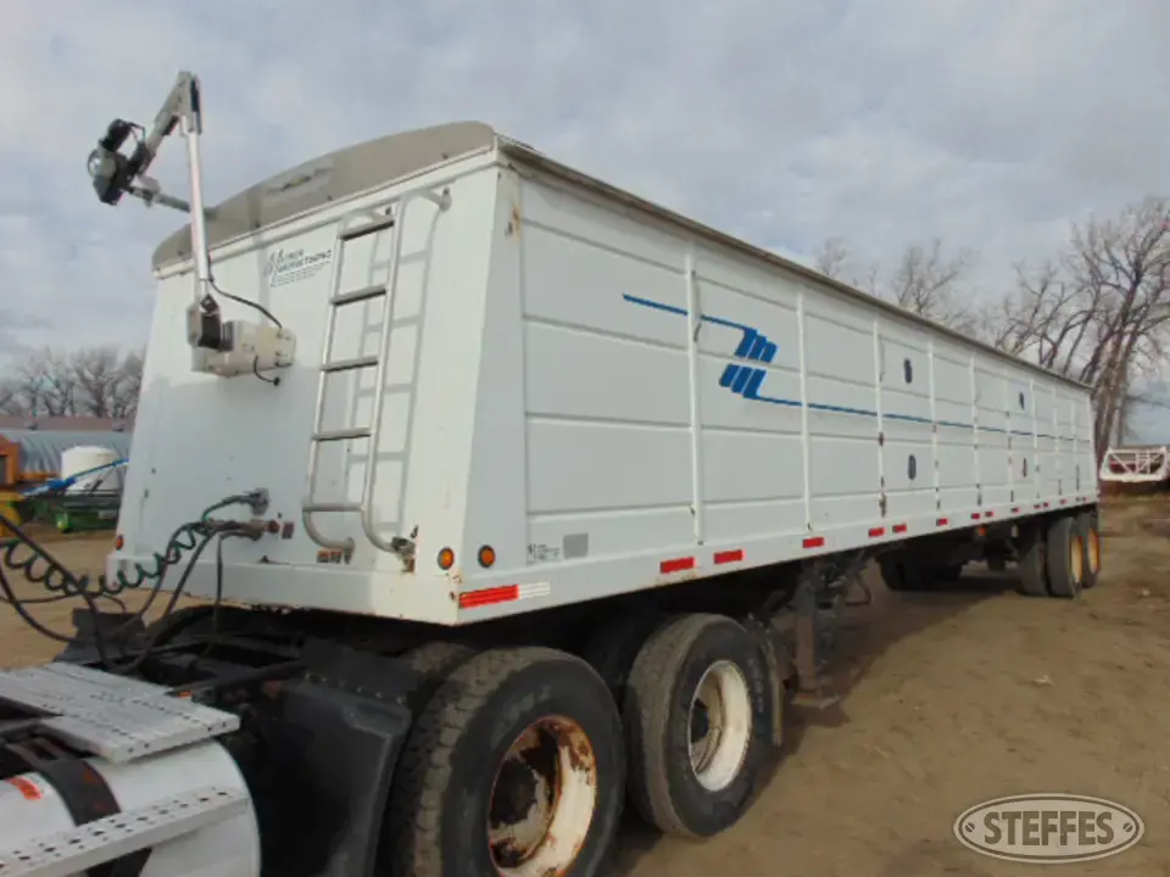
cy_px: 438
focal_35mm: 25
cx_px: 585
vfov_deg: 54.9
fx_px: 845
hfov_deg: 69.4
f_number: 7.7
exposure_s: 1/320
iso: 80
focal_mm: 4.5
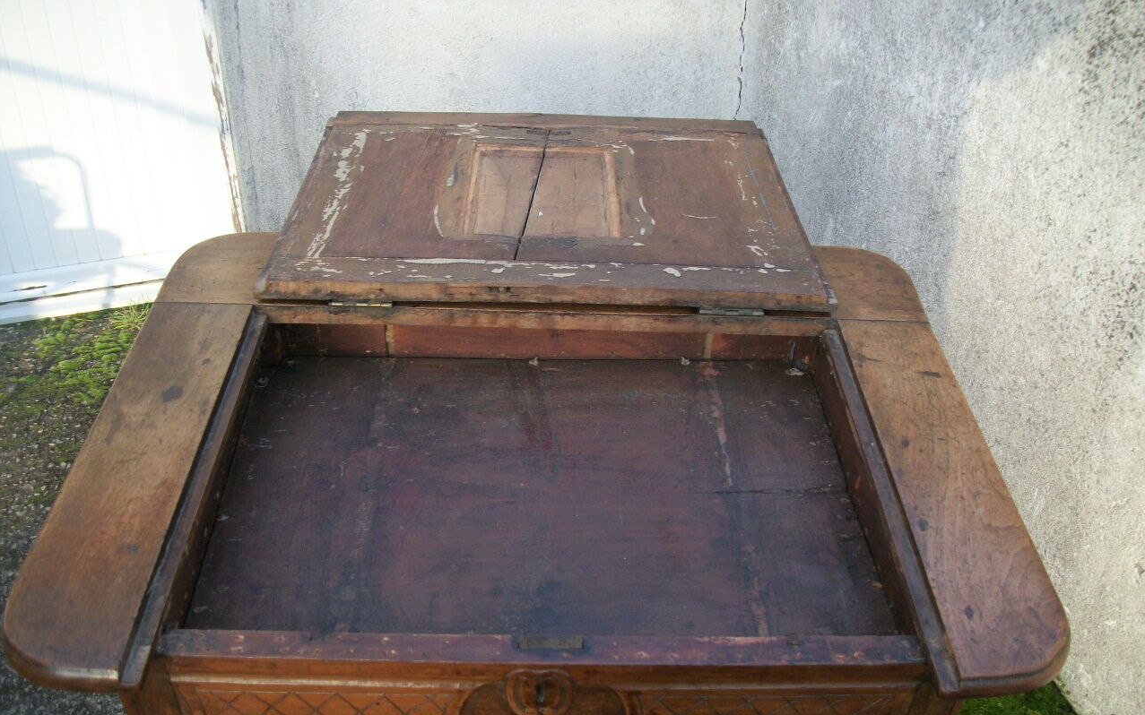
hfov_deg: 56.7
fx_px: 1061
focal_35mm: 34
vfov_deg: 37.2
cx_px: 572
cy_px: 415
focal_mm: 5.7
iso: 80
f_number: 2.9
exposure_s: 1/100
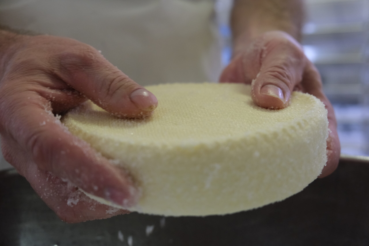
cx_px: 184
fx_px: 410
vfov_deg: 33.4
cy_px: 123
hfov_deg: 48.5
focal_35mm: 40
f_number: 3.2
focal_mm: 26.5
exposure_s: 1/180
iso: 1600
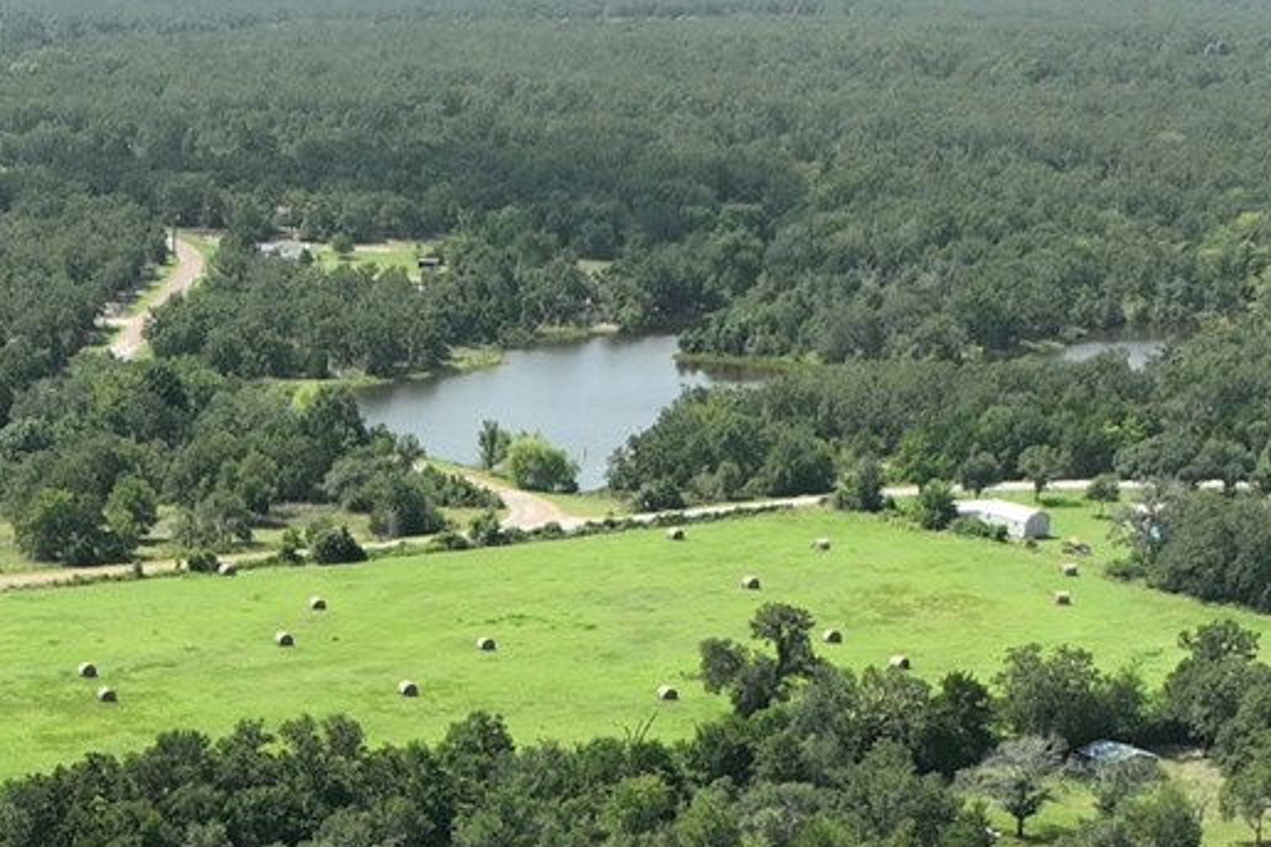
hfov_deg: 19.8
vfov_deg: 12.6
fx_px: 3495
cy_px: 1525
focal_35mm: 99
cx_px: -78
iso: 120
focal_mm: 12.29
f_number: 2.8
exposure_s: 1/1600
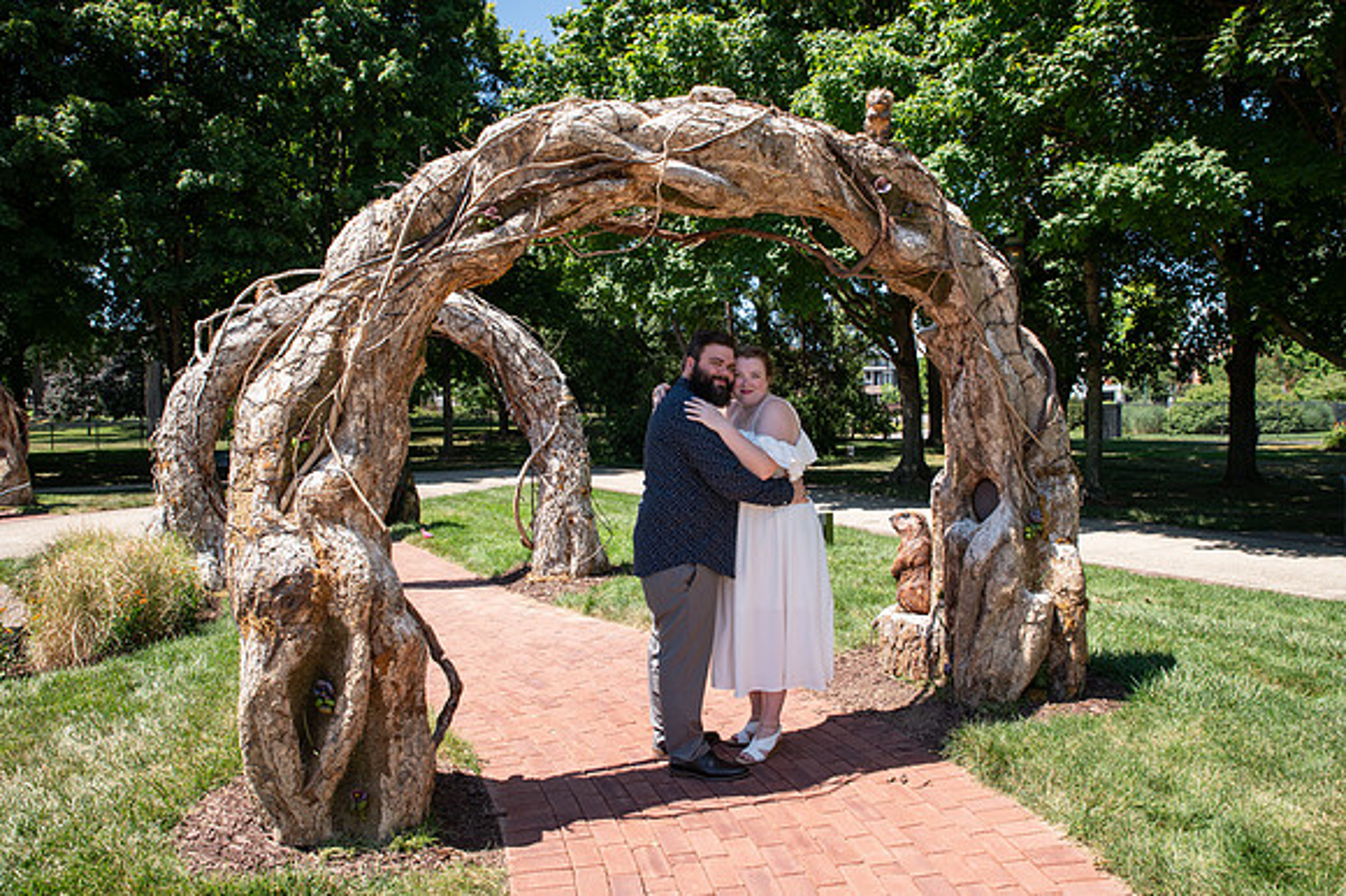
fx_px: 897
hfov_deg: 73.8
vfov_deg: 53.1
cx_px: 673
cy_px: 448
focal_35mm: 24
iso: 160
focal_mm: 24
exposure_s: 1/200
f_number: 8
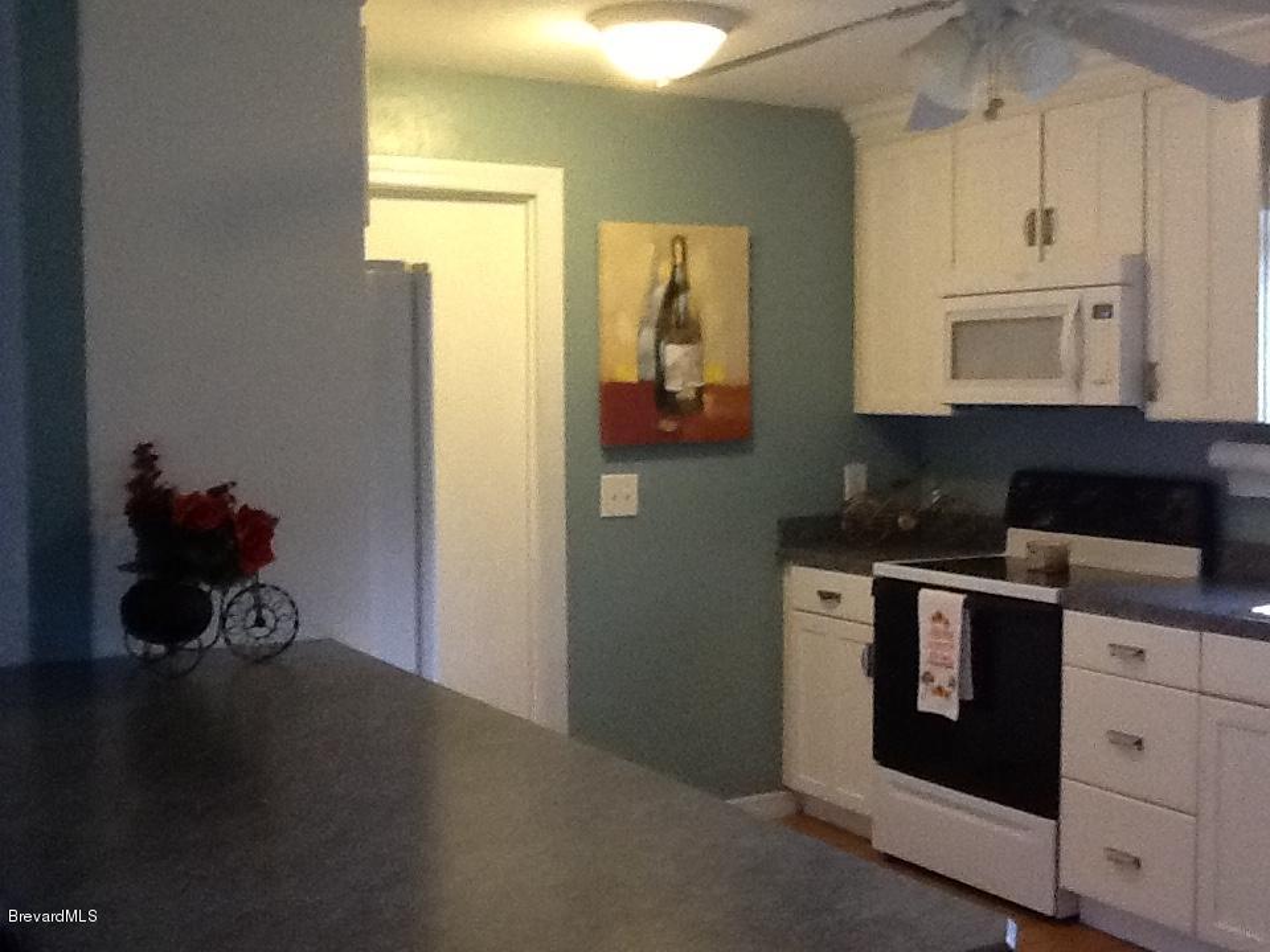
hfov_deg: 42.9
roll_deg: +0.1
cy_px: 476
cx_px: 635
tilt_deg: -3.7
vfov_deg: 32.9
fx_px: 1614
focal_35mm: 44
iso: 250
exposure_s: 1/30
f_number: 2.4
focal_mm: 2.03
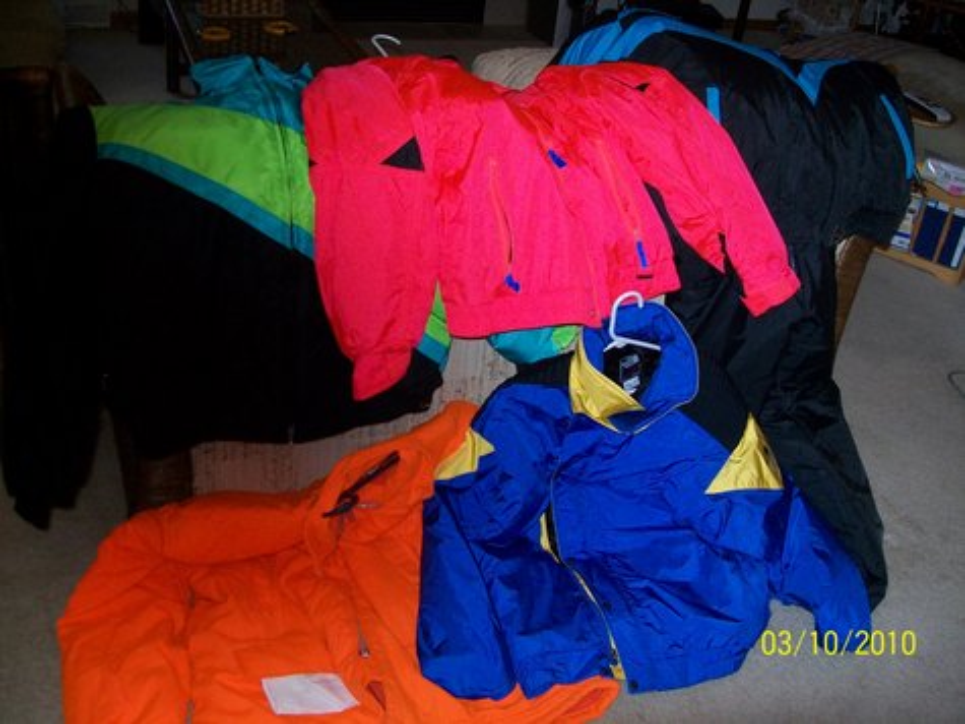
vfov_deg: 39.6
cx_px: 482
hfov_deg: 51.4
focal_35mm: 36
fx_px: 1003
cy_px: 362
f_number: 2.7
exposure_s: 1/60
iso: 160
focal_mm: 6
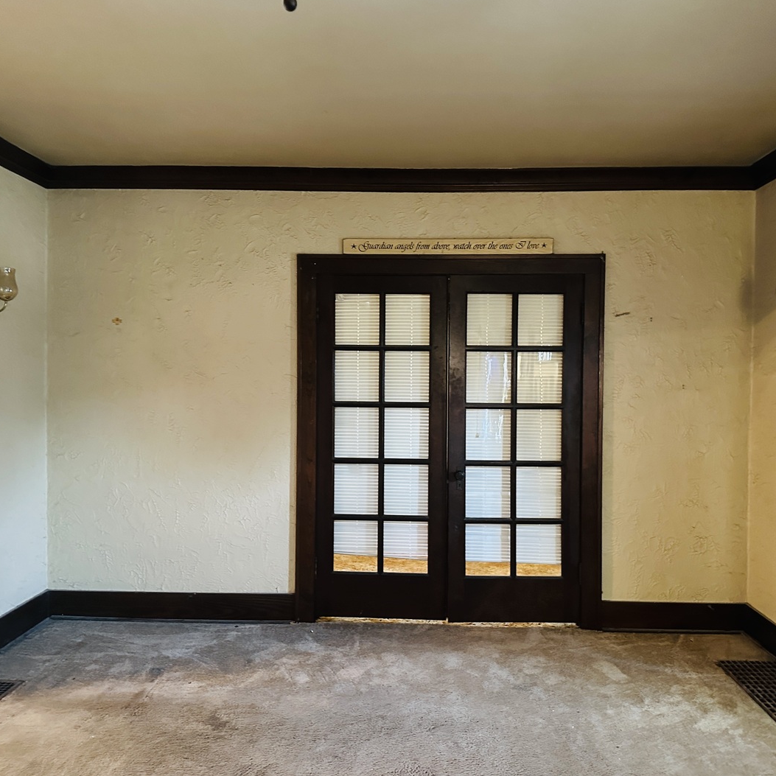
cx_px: 393
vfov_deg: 55.6
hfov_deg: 55.6
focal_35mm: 29
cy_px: 393
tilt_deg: -0.7
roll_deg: -1.0
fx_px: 736
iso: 1000
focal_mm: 6.86
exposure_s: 1/40
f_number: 1.78
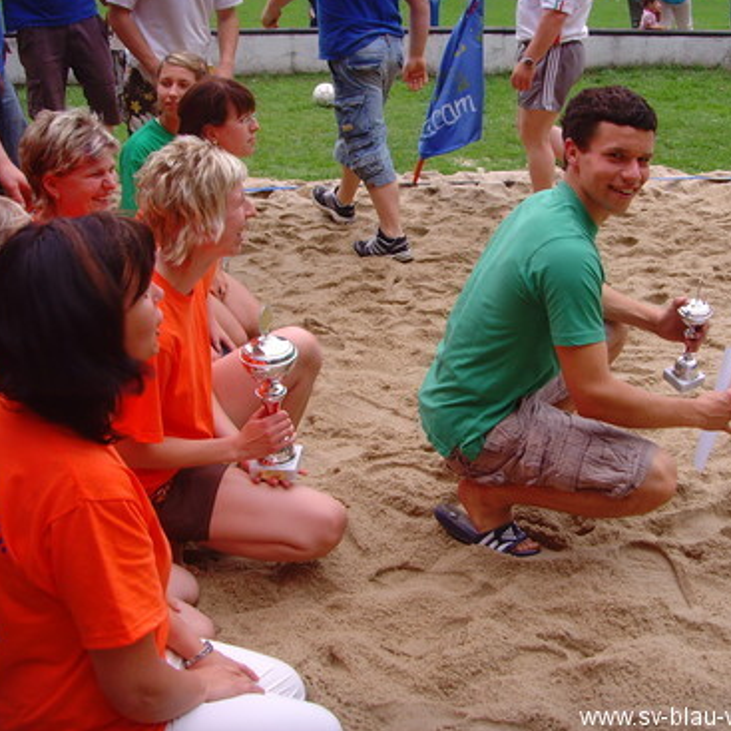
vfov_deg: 36.1
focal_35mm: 47
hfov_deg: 35.9
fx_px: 1123
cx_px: 442
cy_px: 360
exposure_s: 1/180
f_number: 3.5
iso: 80
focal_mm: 6.6
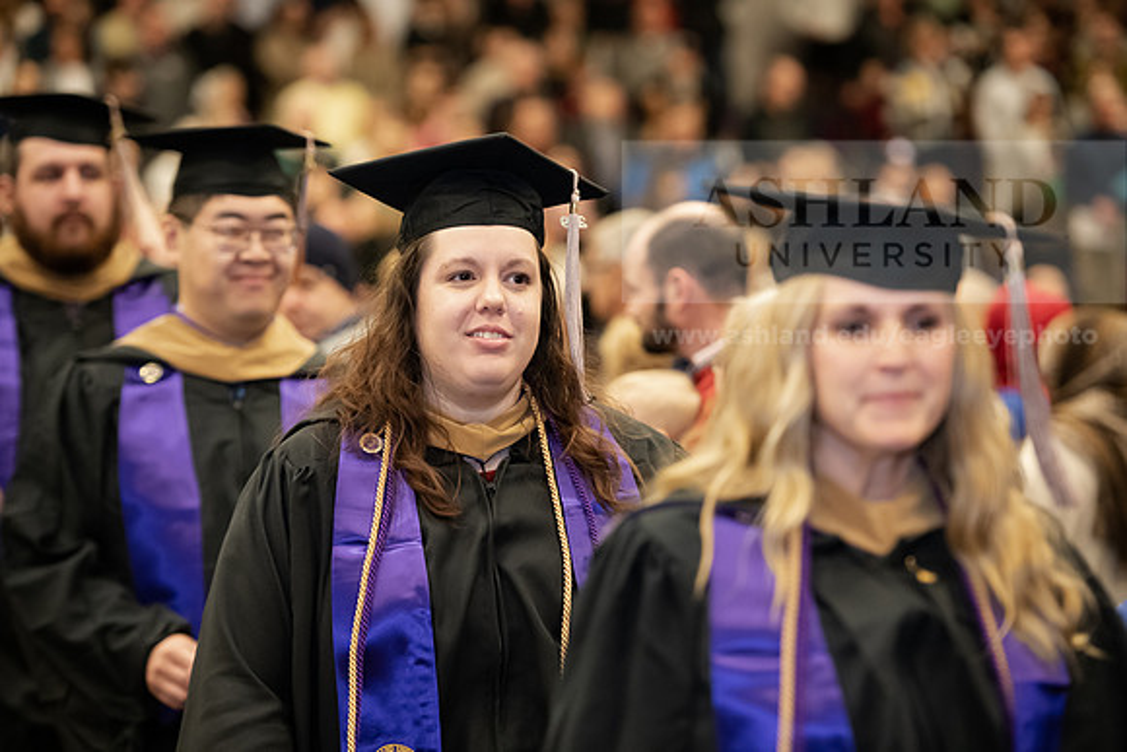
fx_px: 4227
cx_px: 564
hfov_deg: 15.2
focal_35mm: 135
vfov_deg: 10.2
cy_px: 376
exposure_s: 1/200
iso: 2500
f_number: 3.2
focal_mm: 135
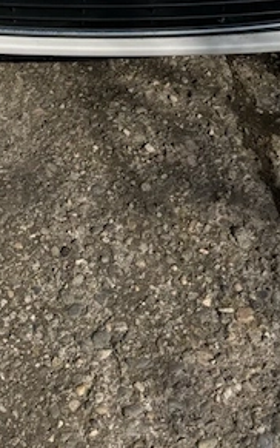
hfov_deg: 18.5
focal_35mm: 70
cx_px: 58
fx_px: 854
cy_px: -74
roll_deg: +0.4
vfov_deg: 26.5
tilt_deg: -31.7
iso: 80
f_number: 1.78
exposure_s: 1/14286
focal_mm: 6.76
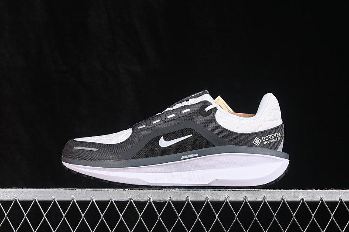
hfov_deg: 27.0
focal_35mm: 75
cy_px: 116
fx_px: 727
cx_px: 174
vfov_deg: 18.2
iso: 160
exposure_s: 1/80
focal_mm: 50
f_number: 7.1
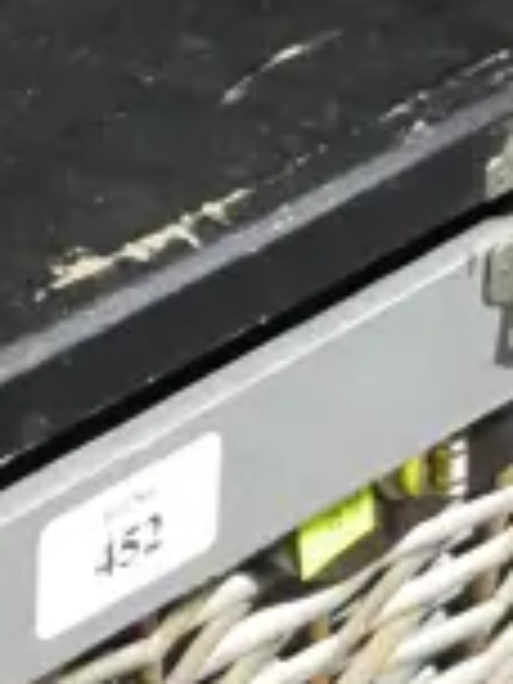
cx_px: -767
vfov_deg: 9.2
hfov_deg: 6.5
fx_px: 4248
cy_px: 207
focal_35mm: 215
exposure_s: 1/60
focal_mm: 16
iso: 1600
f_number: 3.6
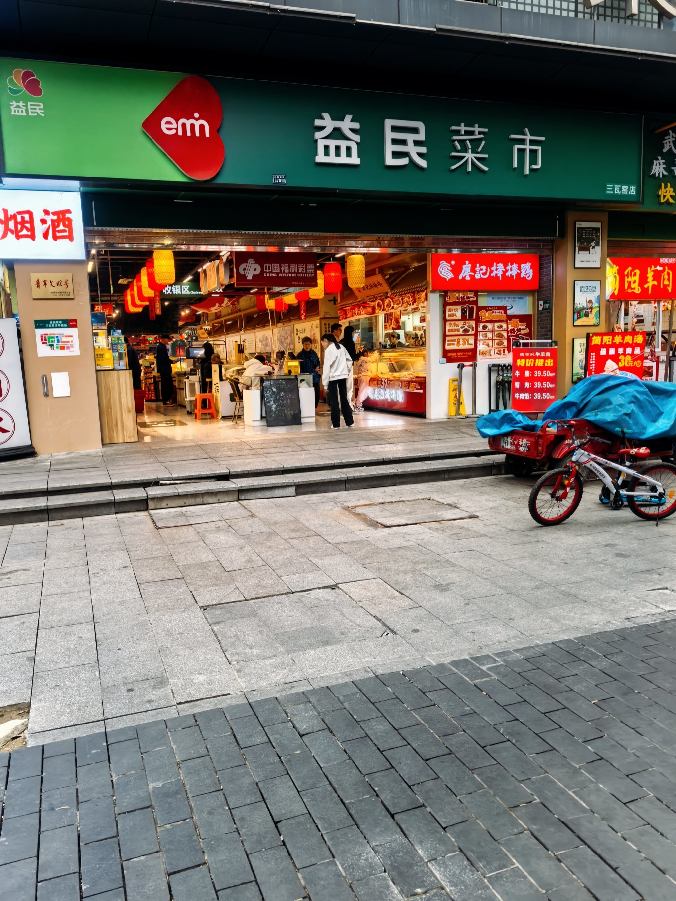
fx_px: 703
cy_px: 450
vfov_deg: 65.3
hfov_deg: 51.4
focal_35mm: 27
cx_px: 338
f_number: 1.4
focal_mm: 6.98
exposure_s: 1/625
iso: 500
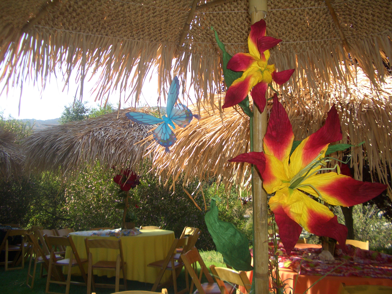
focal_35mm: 35
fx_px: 396
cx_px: 196
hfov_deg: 52.6
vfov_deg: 40.7
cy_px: 147
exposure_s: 1/320
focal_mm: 5.8
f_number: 2.6
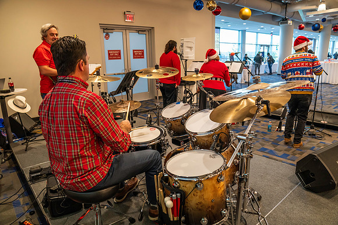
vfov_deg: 53.2
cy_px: 112
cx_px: 169
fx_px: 225
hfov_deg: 73.7
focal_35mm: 24
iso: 2500
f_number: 4
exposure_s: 1/125
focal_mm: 24
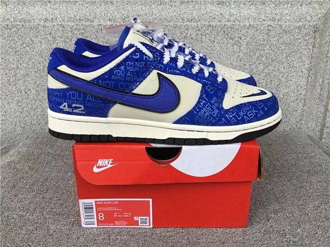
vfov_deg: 45.4
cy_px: 124
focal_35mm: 31
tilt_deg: -21.4
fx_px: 296
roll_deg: +0.9
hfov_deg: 58.4
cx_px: 165
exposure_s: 1/100
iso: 32
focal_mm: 3.3
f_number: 2.4
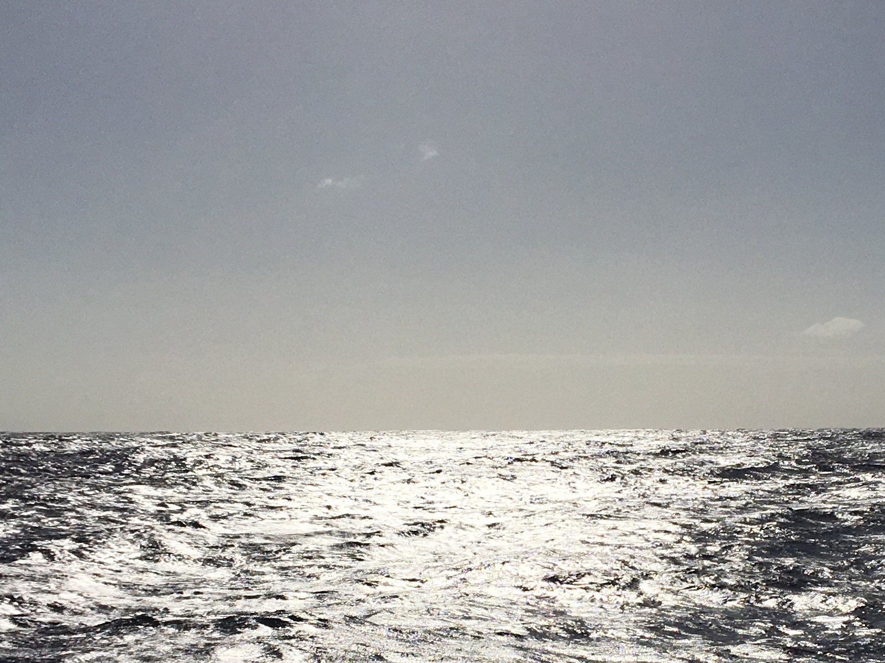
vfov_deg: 19.9
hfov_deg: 26.5
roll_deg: -0.5
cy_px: 553
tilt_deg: -5.8
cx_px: 583
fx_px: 1866
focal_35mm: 73
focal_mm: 4.15
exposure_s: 1/38462
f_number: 2.2
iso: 32
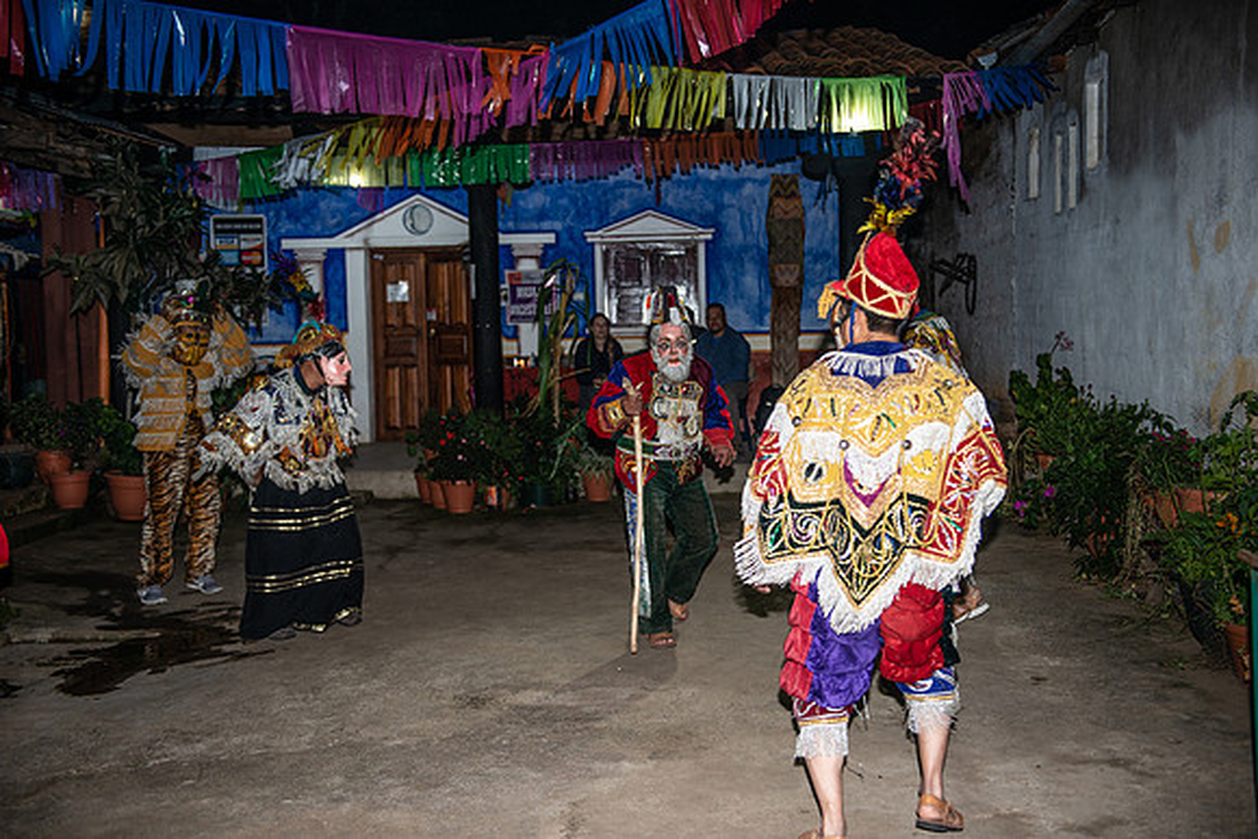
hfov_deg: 50.7
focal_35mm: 38
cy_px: 420
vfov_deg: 35.1
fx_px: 1328
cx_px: 629
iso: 500
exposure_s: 1/100
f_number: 2.8
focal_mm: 38
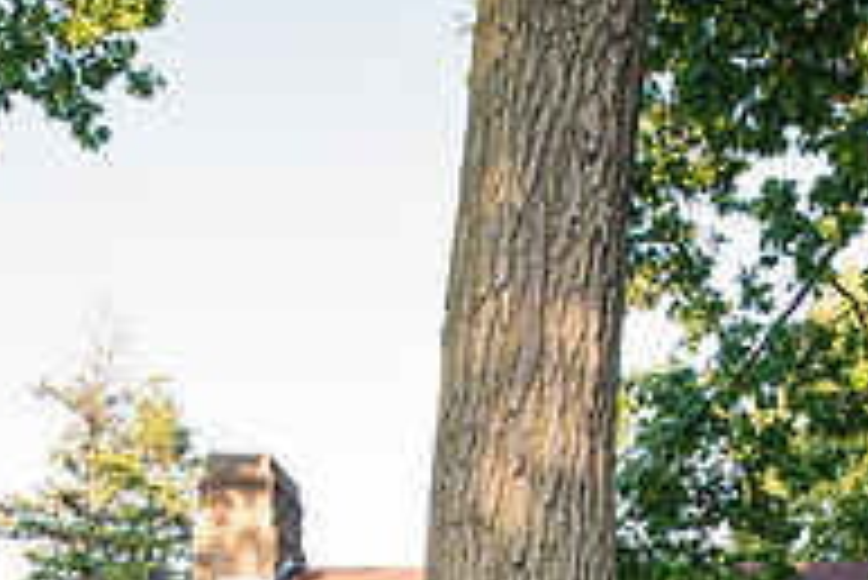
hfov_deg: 27.3
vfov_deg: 17.2
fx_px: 1786
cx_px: 470
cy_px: 789
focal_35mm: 74
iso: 1600
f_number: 10
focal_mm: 24
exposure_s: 1/200
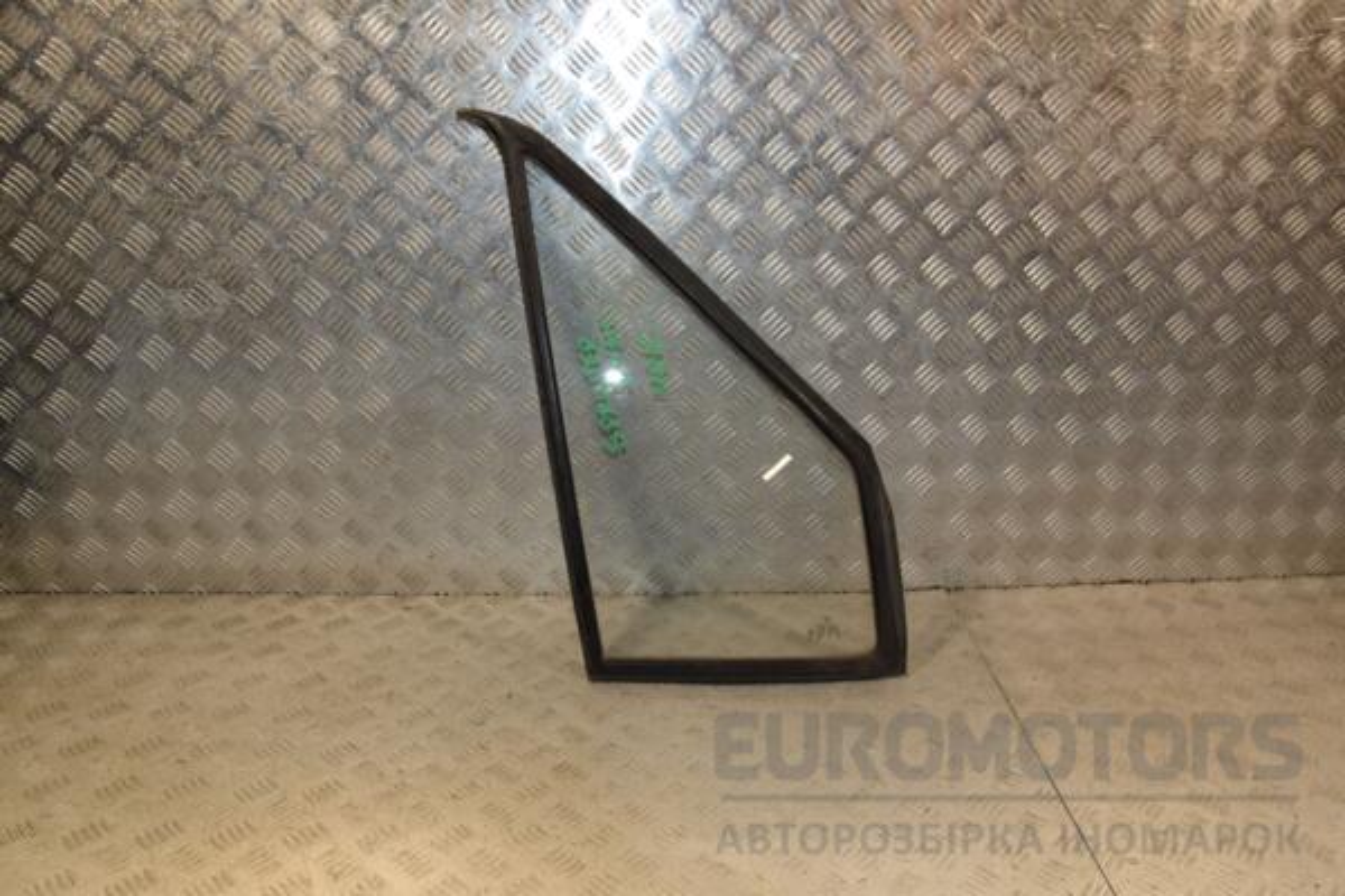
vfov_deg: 47.9
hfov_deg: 67.4
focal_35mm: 27
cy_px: 448
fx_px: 1009
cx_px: 672
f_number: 7.1
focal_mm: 18
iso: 800
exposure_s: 1/200
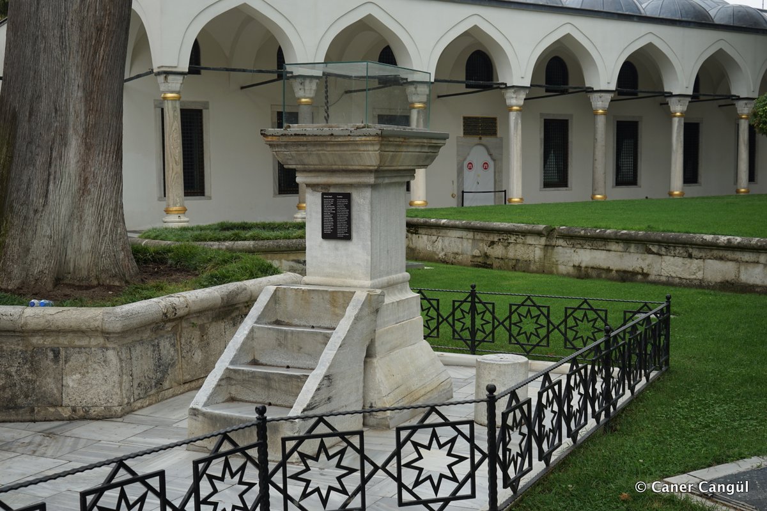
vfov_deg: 31.2
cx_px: 384
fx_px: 916
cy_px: 256
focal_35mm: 43
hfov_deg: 45.4
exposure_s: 1/100
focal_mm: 43
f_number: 8
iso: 100
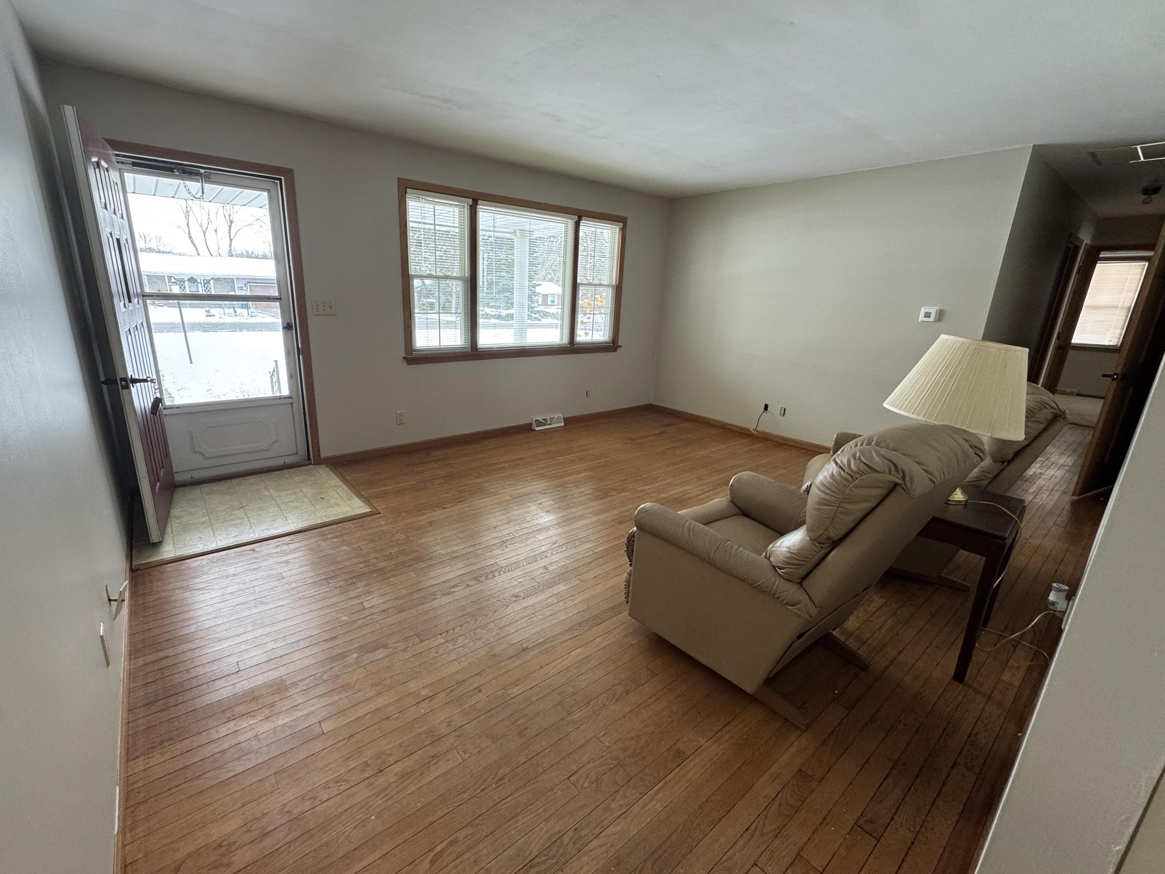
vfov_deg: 81.7
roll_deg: -1.3
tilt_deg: -16.5
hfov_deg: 98.1
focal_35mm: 15
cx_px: 547
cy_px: 437
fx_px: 505
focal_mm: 2.22
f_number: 2.2
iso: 200
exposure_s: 1/60
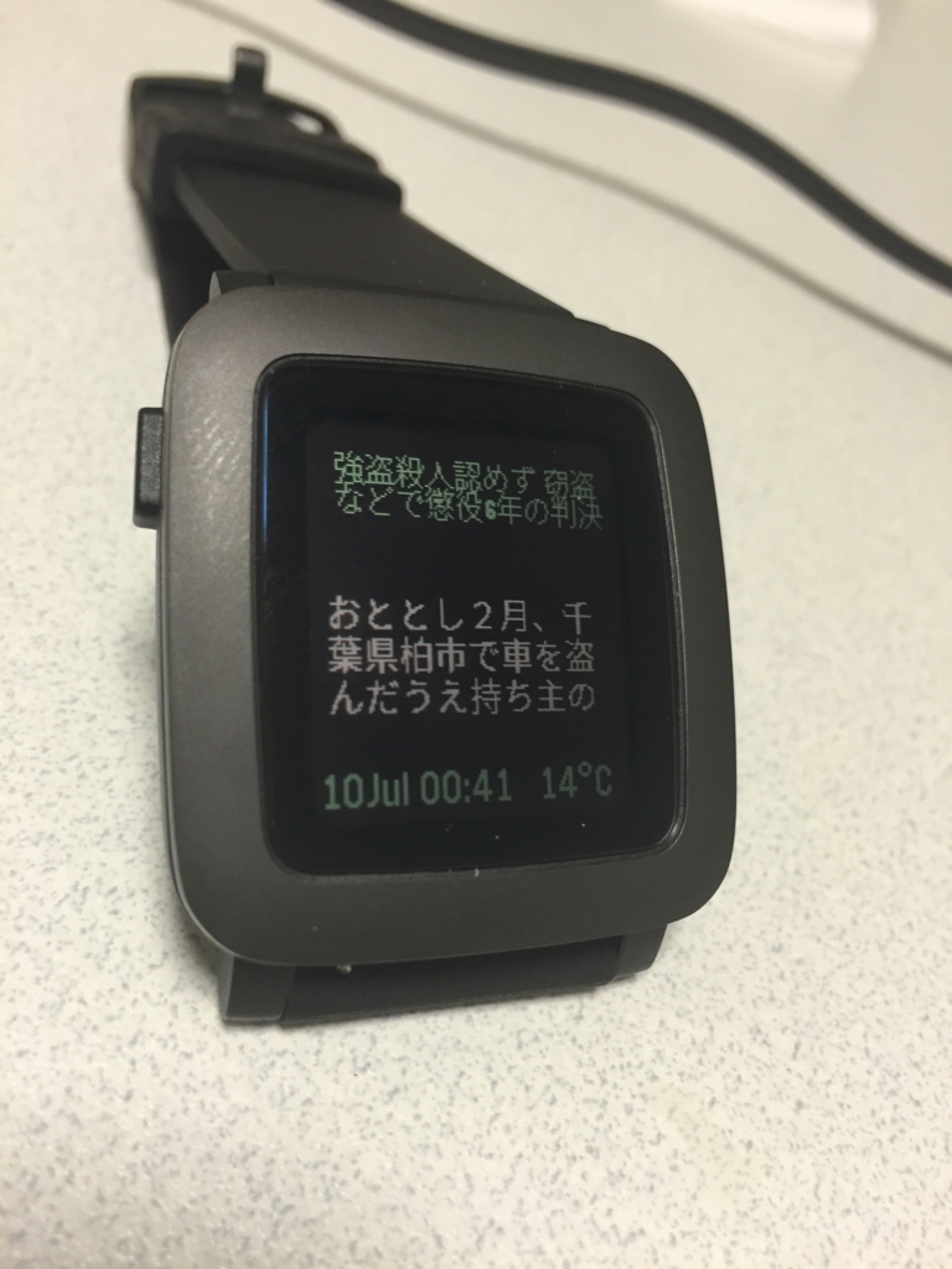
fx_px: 1063
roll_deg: -23.6
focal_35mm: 29
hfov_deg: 48.2
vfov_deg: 61.7
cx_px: 476
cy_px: 634
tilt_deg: -43.0
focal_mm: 4.15
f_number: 2.2
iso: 125
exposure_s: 1/30
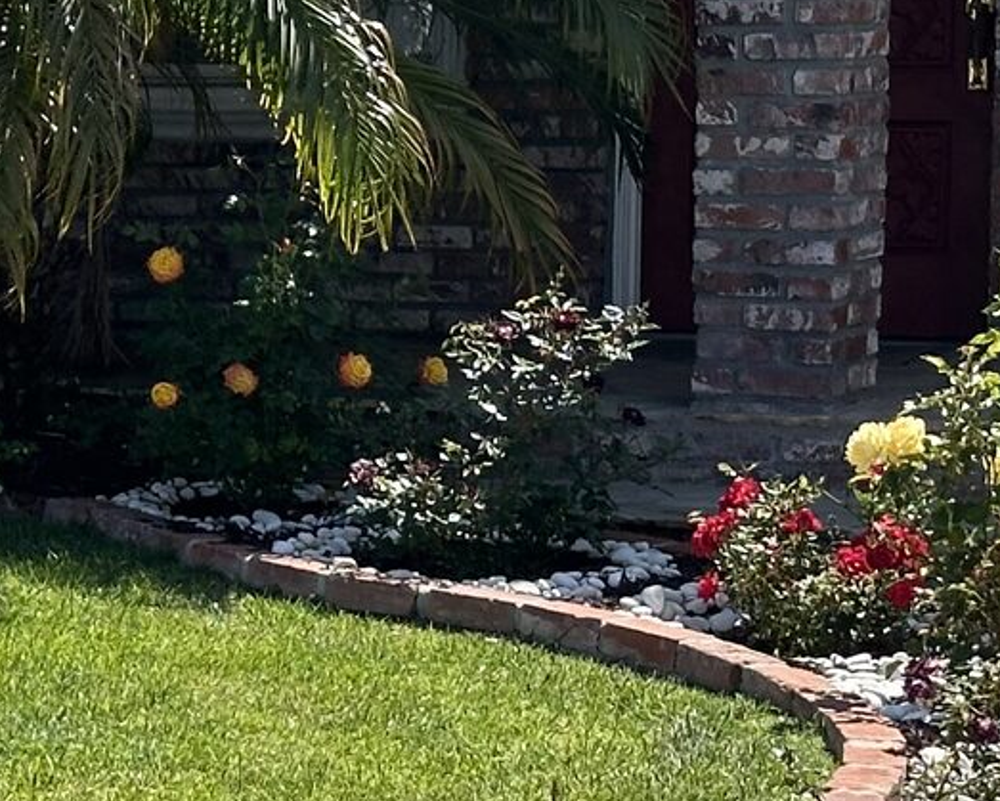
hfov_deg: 10.4
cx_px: -486
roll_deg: +0.5
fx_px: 5301
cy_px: 533
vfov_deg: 8.6
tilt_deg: -6.9
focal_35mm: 179
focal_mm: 6.86
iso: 64
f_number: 1.78
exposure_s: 1/1880
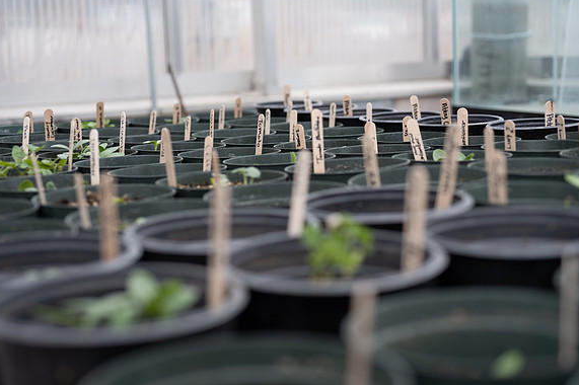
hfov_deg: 32.9
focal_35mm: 61
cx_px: 288
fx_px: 980
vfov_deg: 22.2
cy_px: 193
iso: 50
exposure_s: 1/80
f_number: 2.8
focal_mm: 60
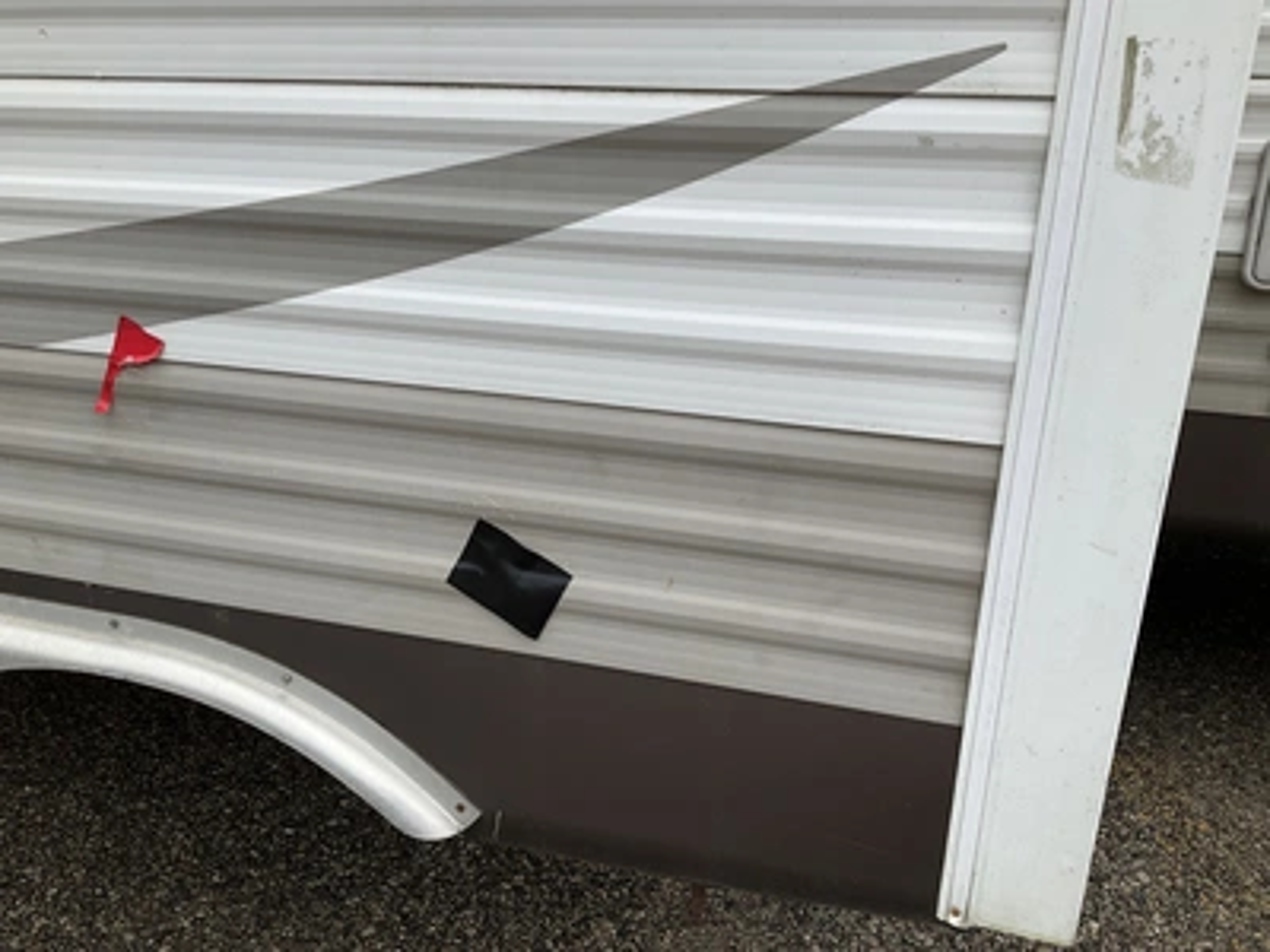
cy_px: 476
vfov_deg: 48.2
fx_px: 1064
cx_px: 635
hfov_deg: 61.7
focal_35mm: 29
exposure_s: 1/586
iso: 25
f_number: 1.8
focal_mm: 3
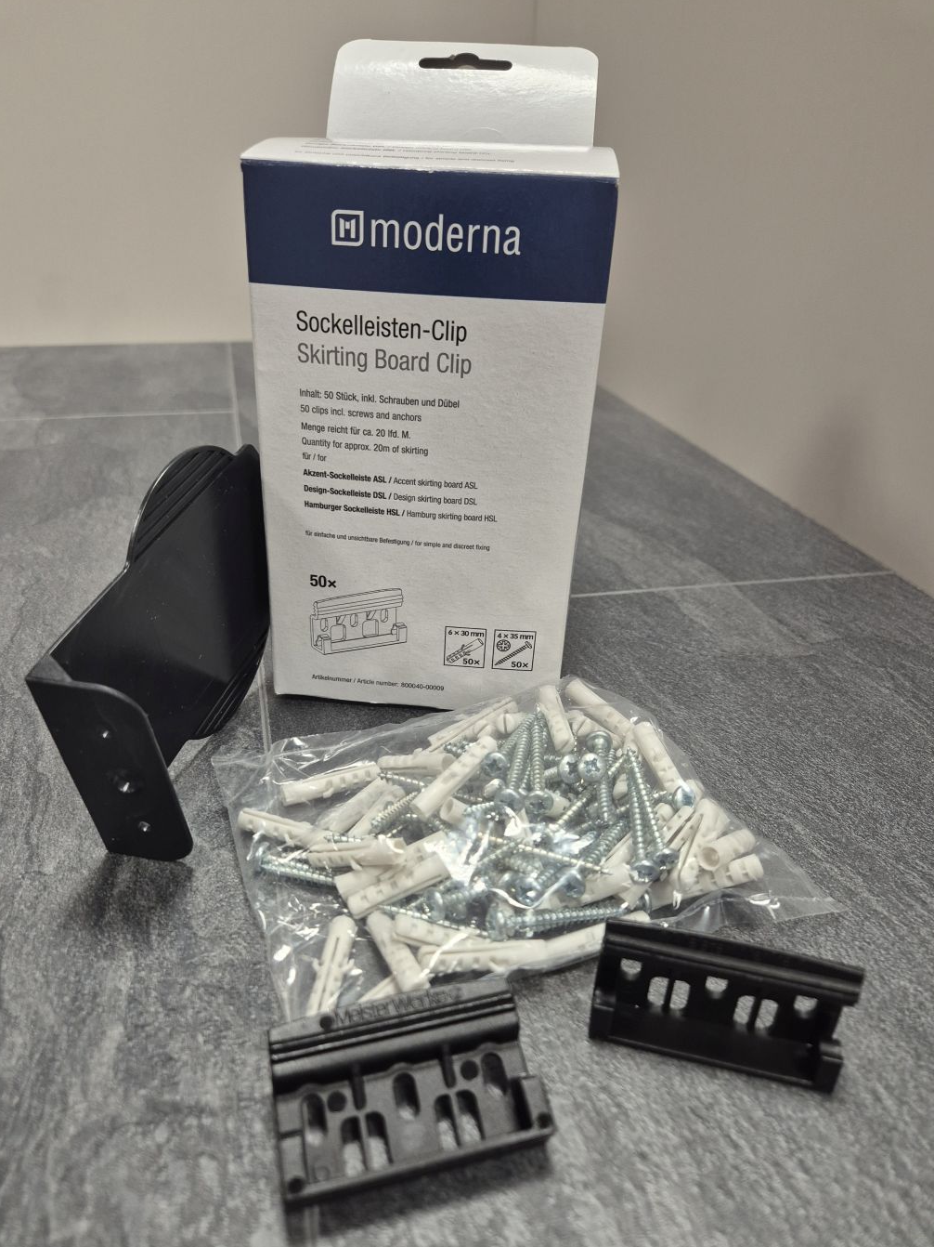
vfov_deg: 71.6
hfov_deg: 56.8
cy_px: 640
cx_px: 448
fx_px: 864
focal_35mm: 24
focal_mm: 5.4
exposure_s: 1/100
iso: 160
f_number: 1.8
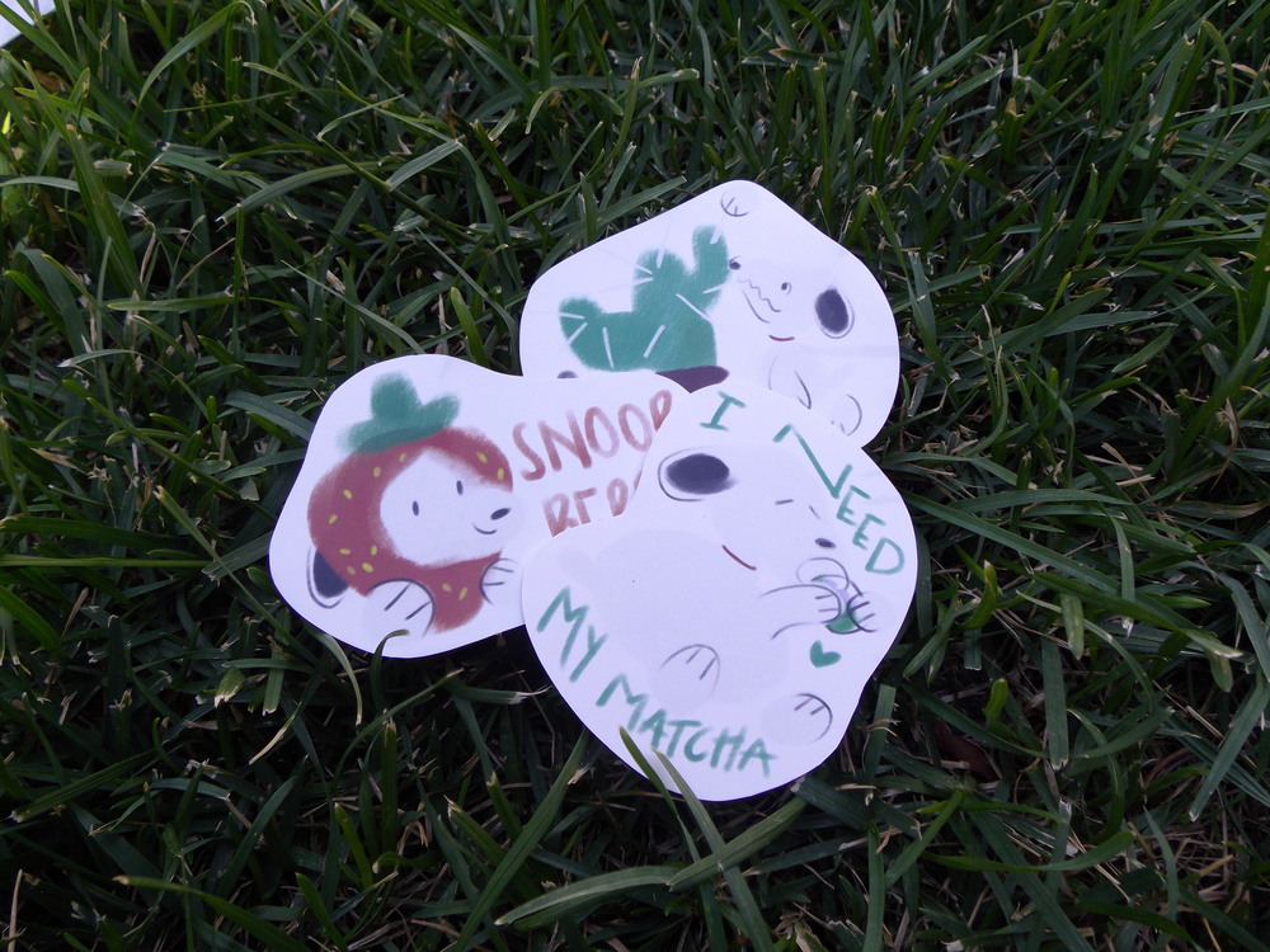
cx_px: 635
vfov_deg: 49.7
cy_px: 476
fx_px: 1027
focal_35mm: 28
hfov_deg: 63.4
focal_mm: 5
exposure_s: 1/160
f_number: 3.1
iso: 100
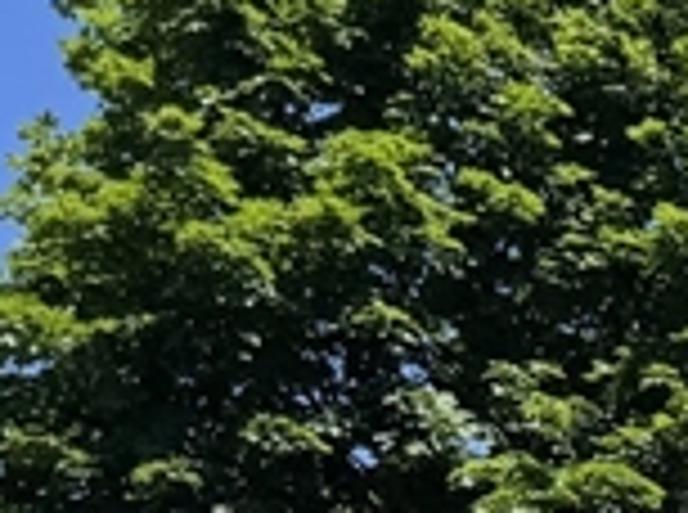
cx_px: 1511
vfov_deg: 8.1
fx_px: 3192
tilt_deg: +0.9
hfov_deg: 10.9
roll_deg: -0.6
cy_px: 1454
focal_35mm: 161
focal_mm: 6.76
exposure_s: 1/4310
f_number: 1.78
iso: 80
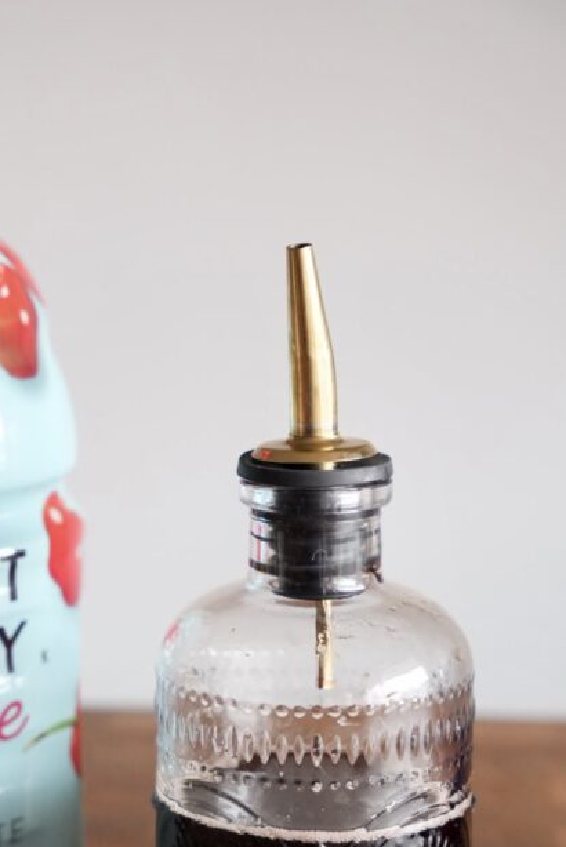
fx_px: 2361
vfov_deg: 20.2
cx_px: 127
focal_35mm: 100
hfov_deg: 13.6
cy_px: 626
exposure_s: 1/125
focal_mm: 40.1
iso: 1600
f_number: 4
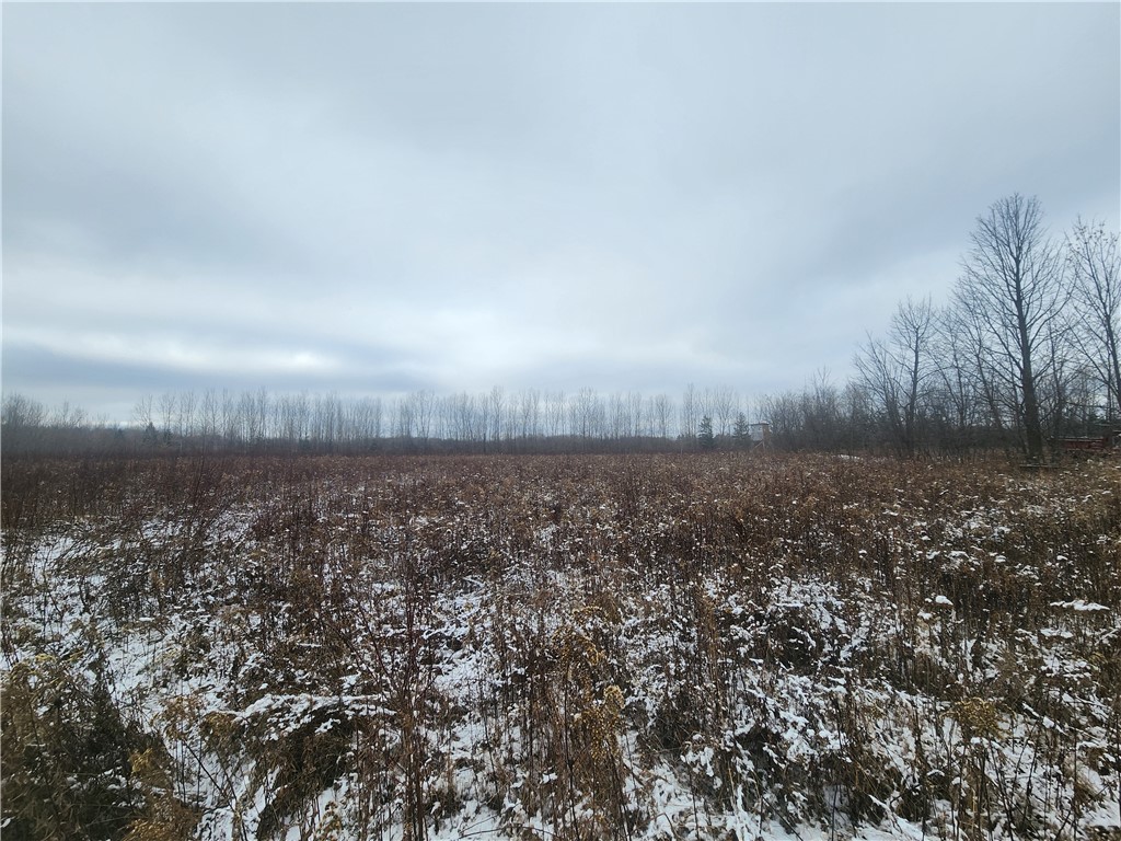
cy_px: 420
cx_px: 560
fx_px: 421
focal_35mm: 13
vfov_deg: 89.9
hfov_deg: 106.2
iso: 50
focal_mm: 2.2
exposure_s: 1/994
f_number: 2.2
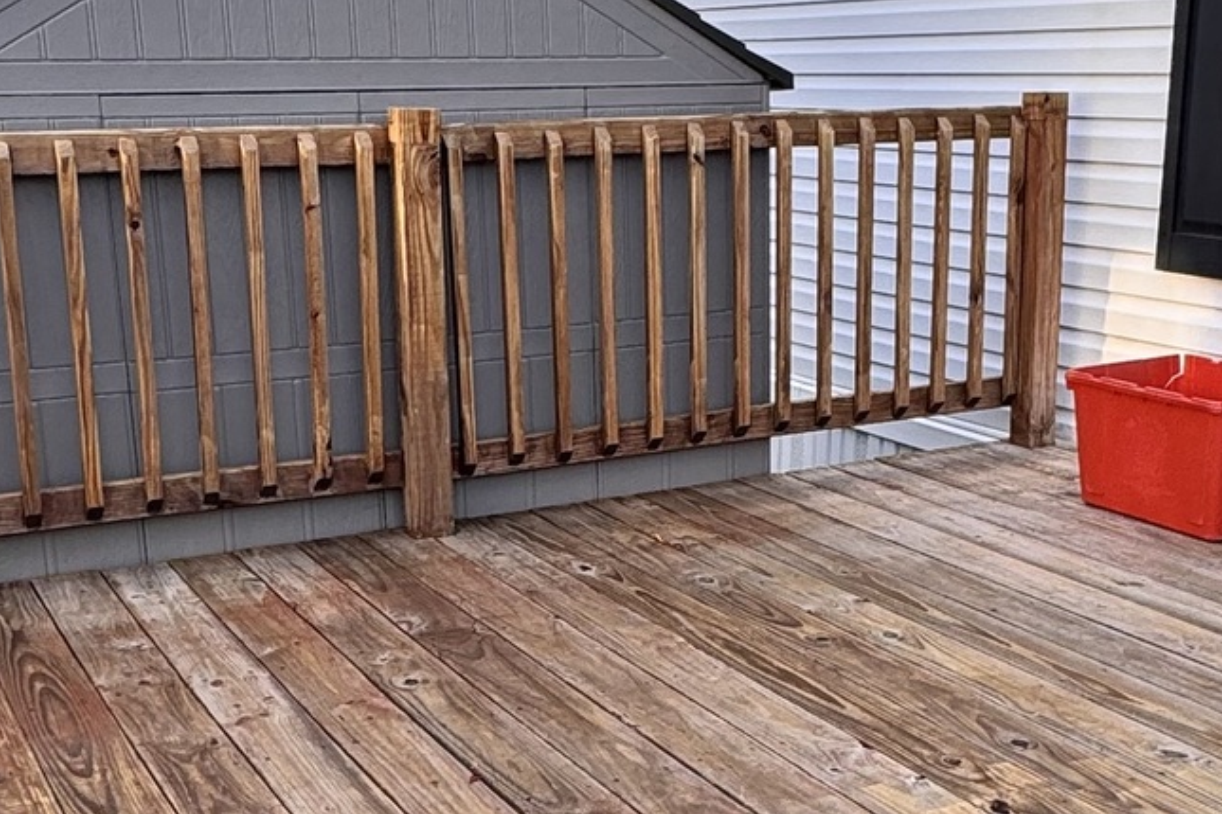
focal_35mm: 52
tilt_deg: -15.2
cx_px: 716
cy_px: 574
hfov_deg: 38.1
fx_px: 1765
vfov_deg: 25.8
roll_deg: +1.4
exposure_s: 1/244
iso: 40
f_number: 2.2
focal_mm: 2.22
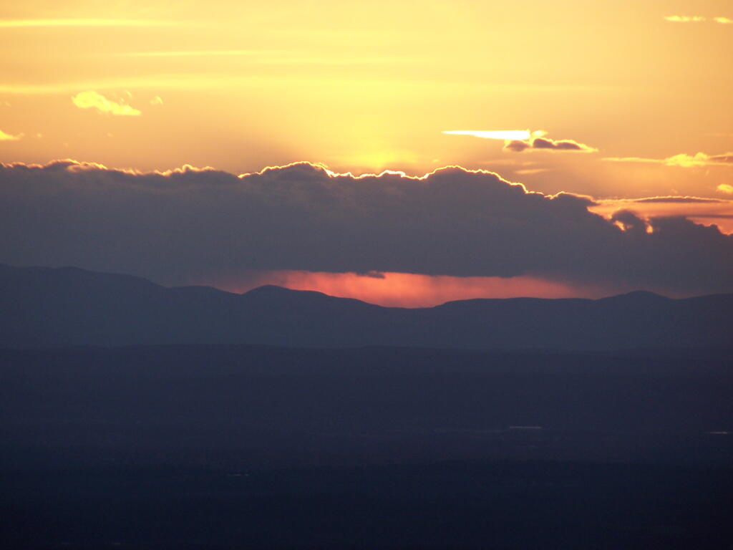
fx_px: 8047
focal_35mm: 380
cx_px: 366
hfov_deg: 5.2
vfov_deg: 3.9
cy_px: 275
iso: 100
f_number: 3.7
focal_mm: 63
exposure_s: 1/400
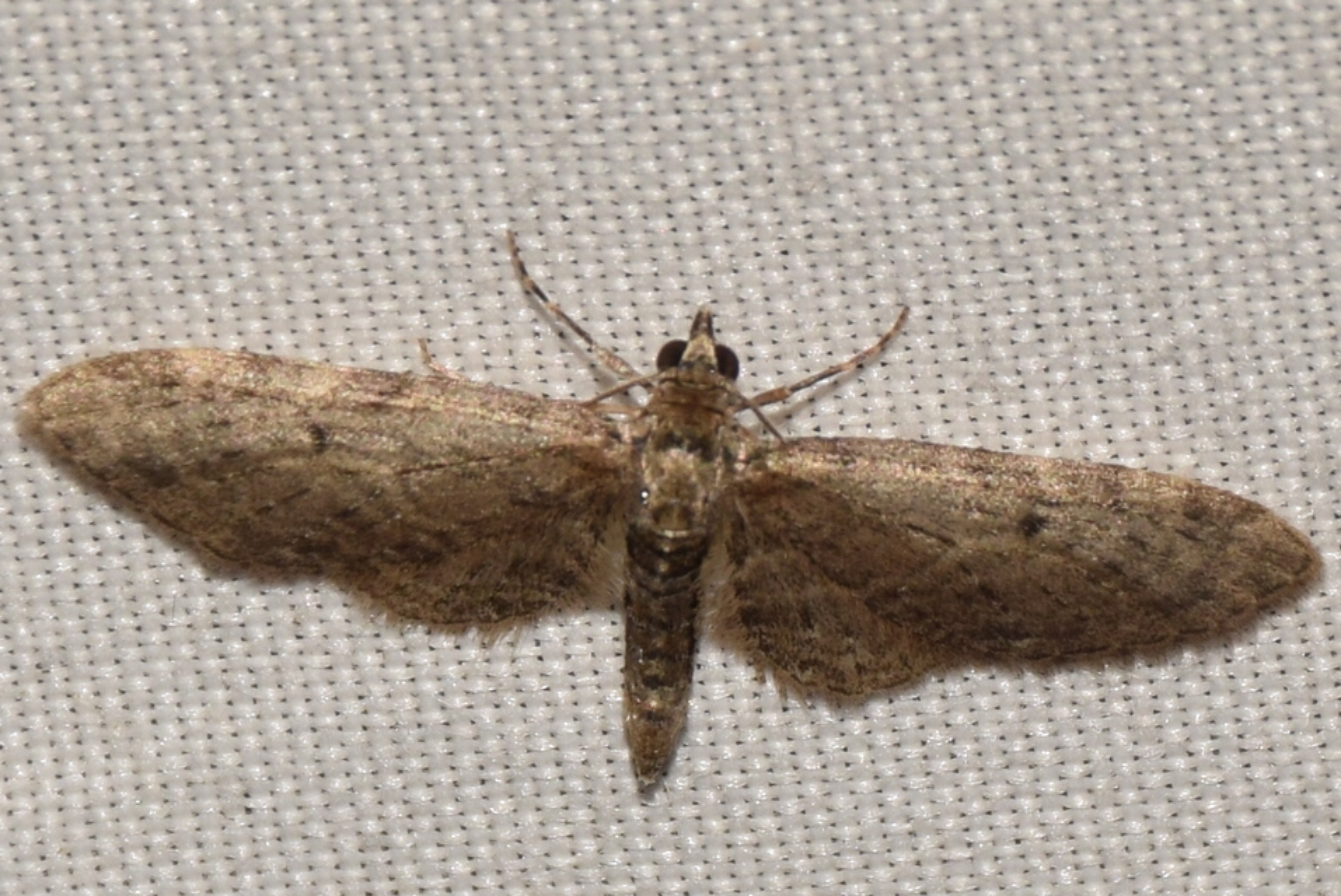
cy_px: 448
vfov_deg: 6.6
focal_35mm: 210
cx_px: 670
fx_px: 7829
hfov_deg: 9.8
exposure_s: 1/160
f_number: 10
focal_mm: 140
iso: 125
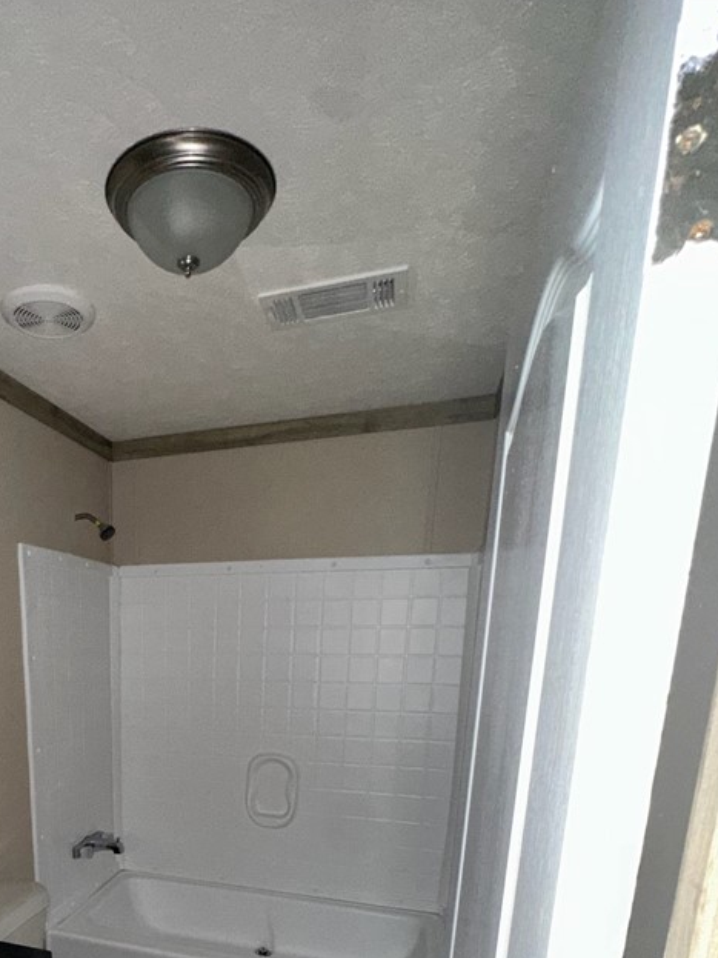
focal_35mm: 23
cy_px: 780
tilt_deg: -12.2
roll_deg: -1.5
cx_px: 161
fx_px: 636
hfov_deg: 55.4
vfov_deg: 66.4
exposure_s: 1/32
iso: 250
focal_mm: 2.22
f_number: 2.2
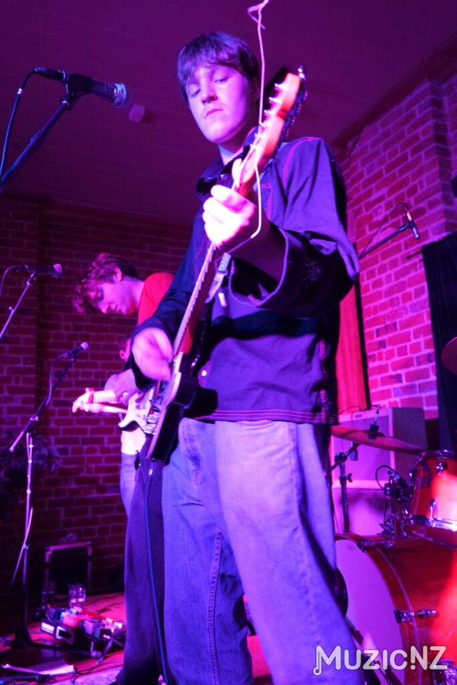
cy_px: 342
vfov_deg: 63.7
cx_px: 228
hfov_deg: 45.0
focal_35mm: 29
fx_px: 552
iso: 6400
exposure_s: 1/50
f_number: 4.1
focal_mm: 29
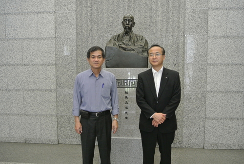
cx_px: 122
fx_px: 217
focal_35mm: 32
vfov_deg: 41.2
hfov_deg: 58.6
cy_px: 82
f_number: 3.8
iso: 800
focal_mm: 12.2
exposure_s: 1/30
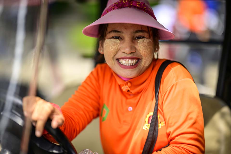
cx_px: 116
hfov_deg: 23.9
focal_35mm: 85
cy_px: 77
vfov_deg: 16.1
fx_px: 545
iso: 220
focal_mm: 85
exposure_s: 1/5000
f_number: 1.2
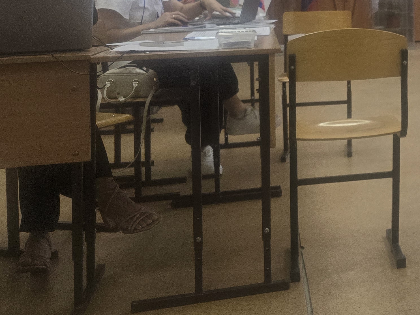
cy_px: -17
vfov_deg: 22.5
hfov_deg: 26.4
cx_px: 547
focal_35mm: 62
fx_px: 752
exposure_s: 1/180
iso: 200
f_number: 1.7
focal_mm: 6.3
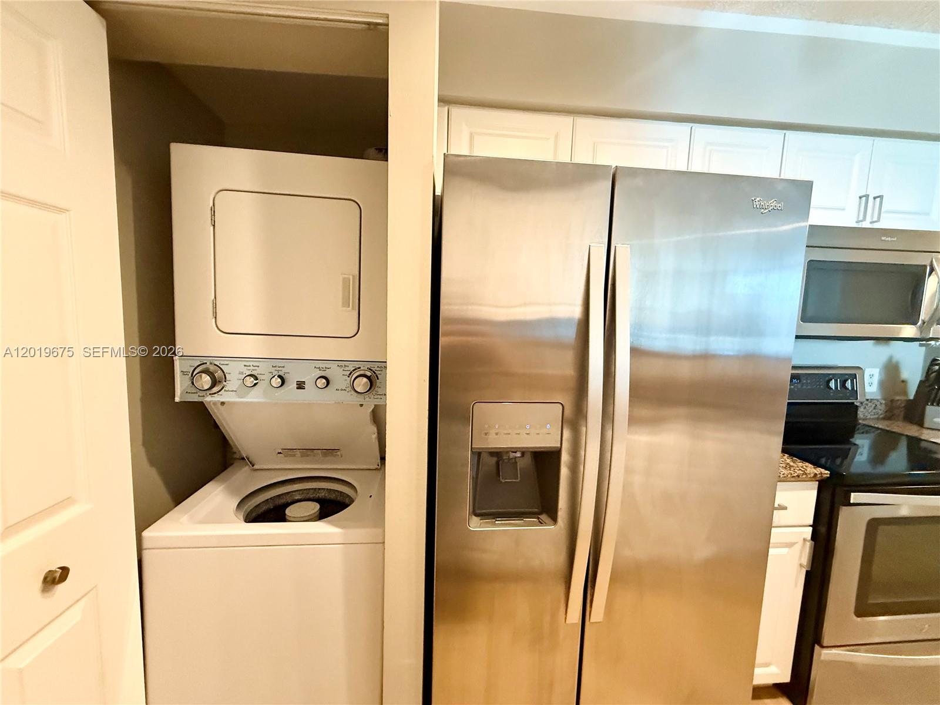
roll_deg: -1.6
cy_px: 352
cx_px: 470
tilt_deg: -5.1
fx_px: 380
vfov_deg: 85.7
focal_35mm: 14
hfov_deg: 102.1
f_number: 2.2
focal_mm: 2.22
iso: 640
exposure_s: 1/60
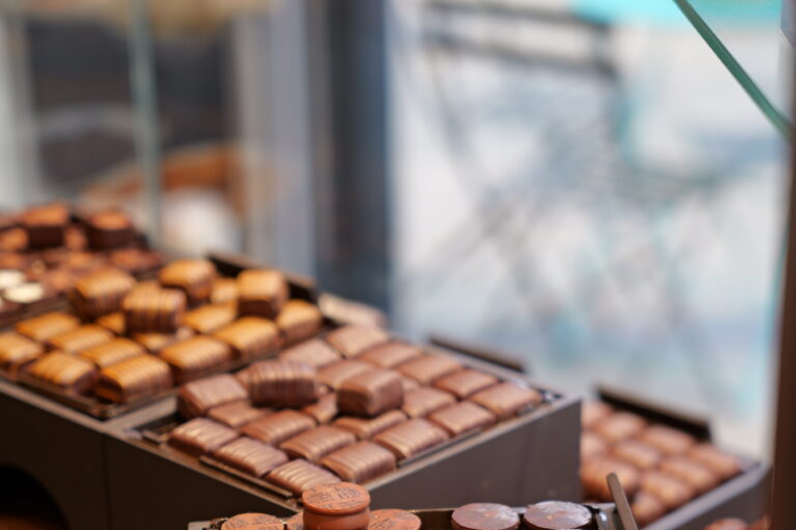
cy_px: 476
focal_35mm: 89
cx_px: 399
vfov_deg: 15.2
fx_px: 1967
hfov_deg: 22.9
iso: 320
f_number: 2.8
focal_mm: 59
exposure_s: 1/60
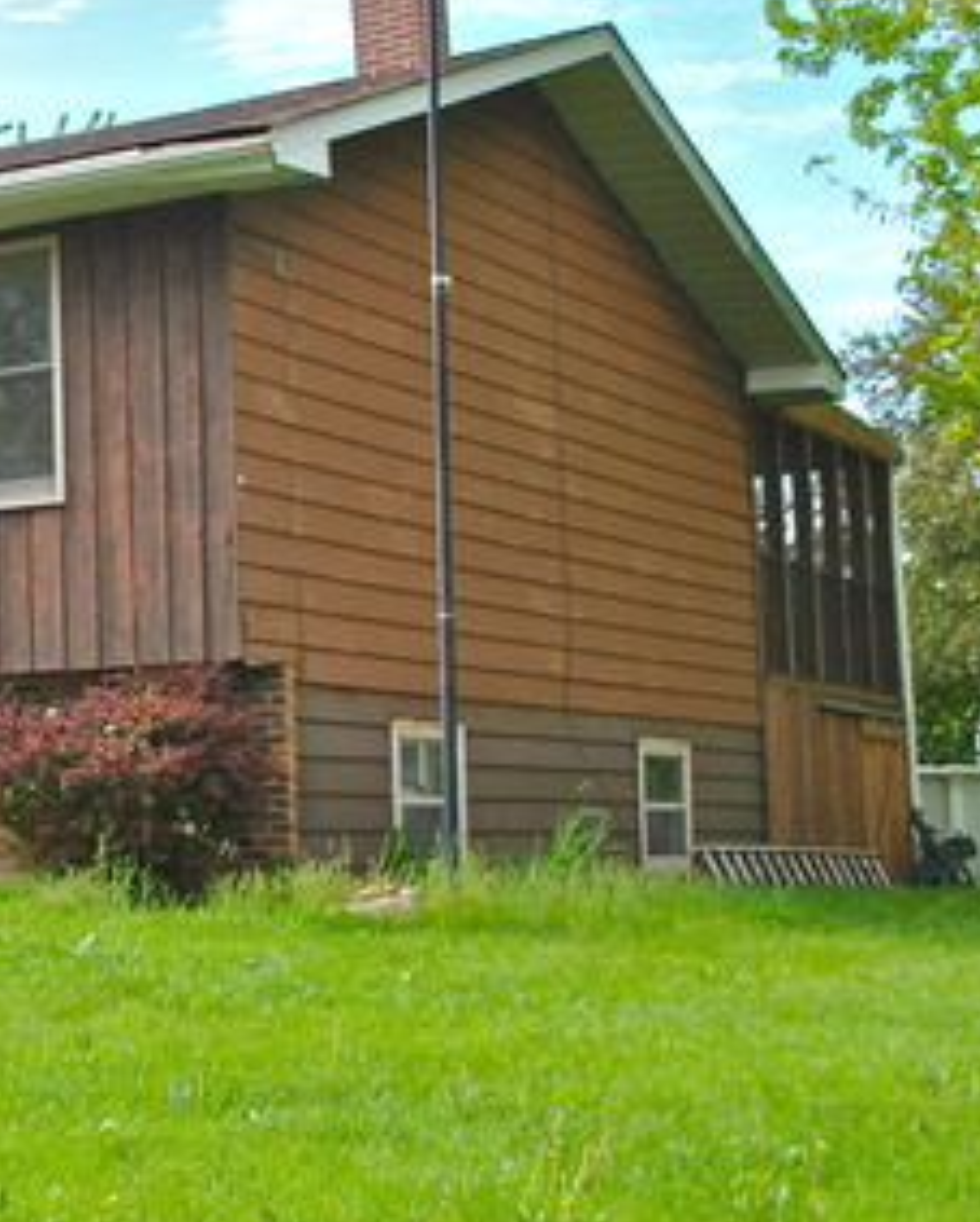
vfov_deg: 27.1
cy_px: 535
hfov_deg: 19.8
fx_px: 2534
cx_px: -350
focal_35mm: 70
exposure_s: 1/200
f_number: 8
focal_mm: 22
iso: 100
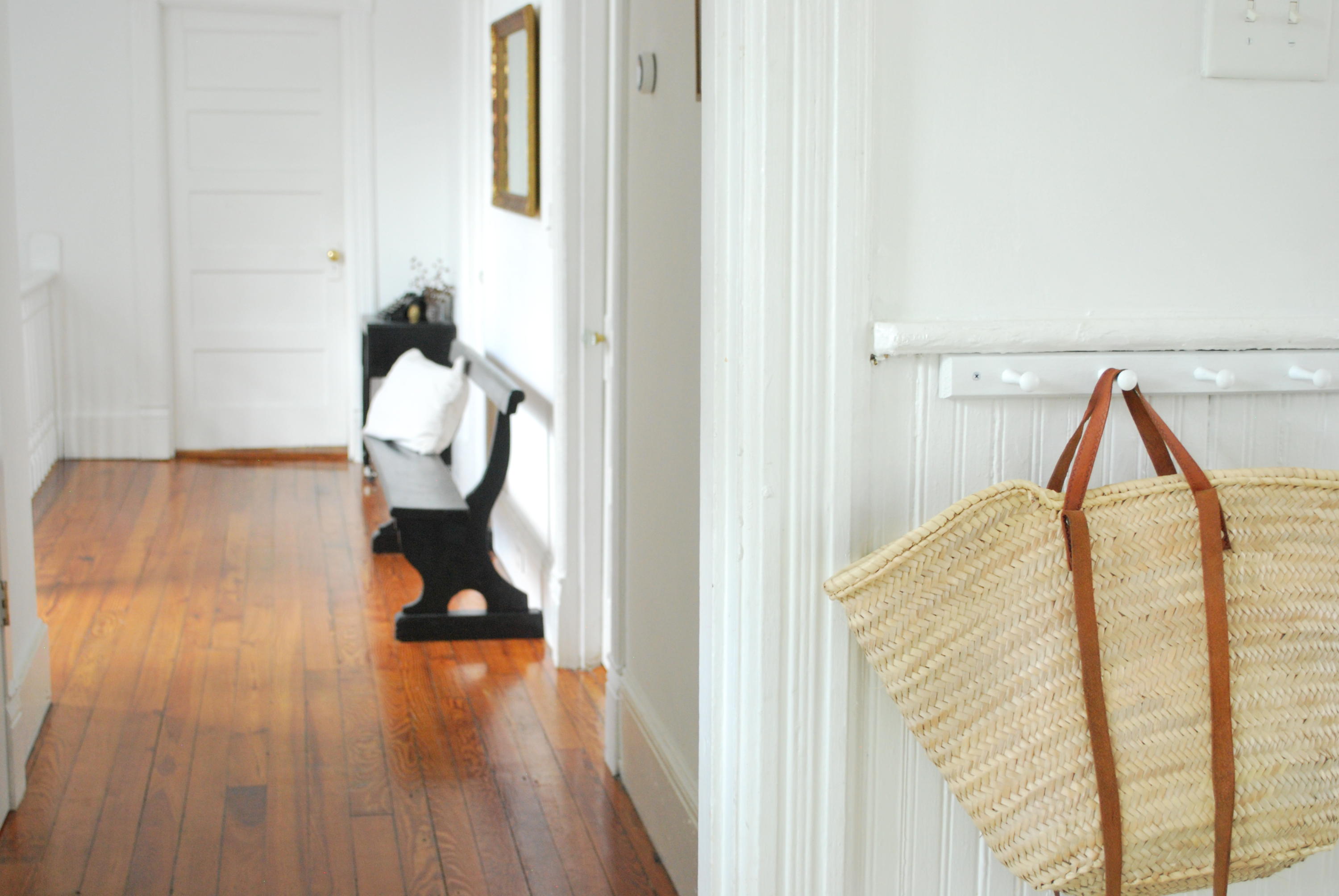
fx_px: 1899
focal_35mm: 51
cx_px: 670
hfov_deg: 38.8
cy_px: 448
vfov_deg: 26.6
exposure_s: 1/25
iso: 800
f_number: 5
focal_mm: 34
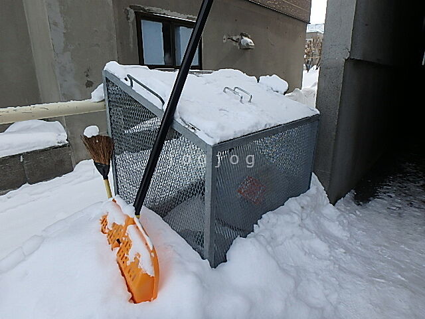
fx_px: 258
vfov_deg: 63.4
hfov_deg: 79.0
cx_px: 212
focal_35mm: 21
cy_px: 160
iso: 125
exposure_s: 1/800
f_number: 3.5
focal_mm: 3.7
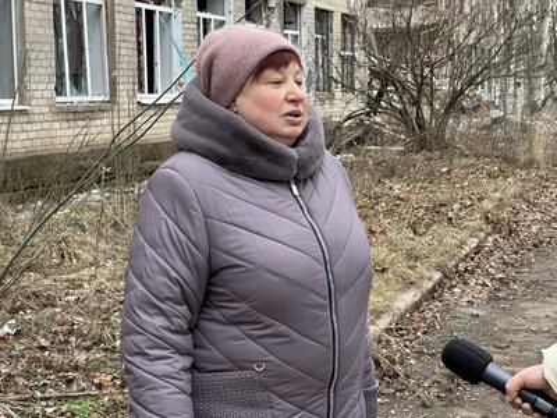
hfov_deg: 25.3
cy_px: 209
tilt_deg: -5.2
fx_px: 1239
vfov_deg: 19.1
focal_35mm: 77
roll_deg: +1.3
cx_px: 278
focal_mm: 9
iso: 125
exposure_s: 1/99
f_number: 2.8
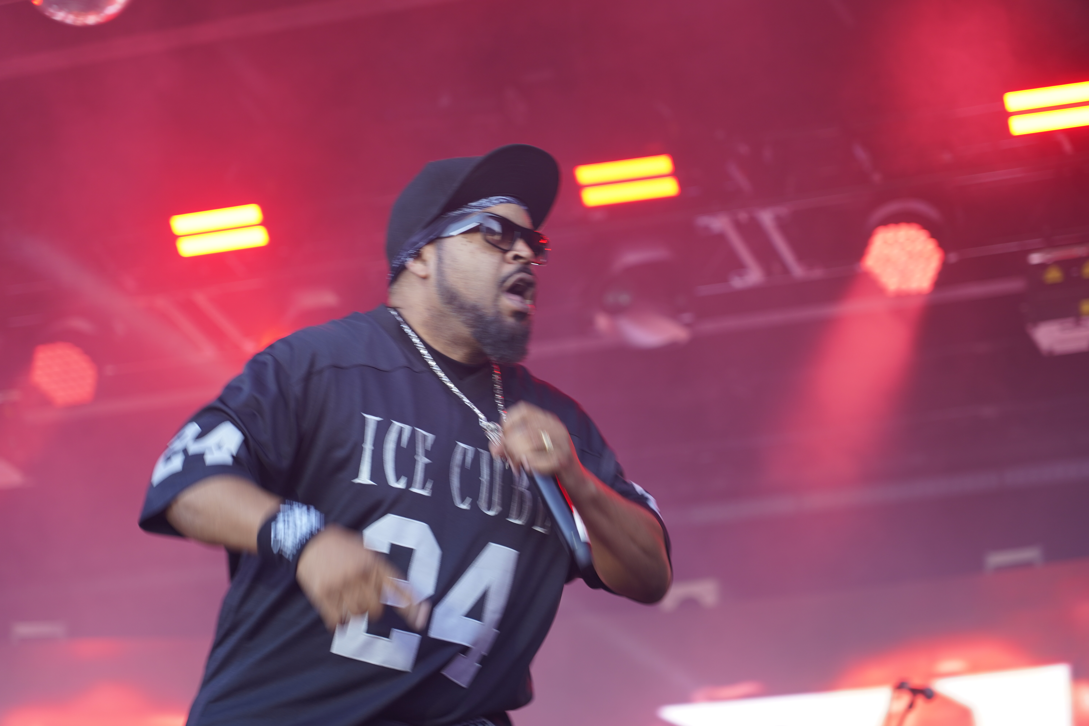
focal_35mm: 105
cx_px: 544
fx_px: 3176
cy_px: 363
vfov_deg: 13.0
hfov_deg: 19.5
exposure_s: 1/125
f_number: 4
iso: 250
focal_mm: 105
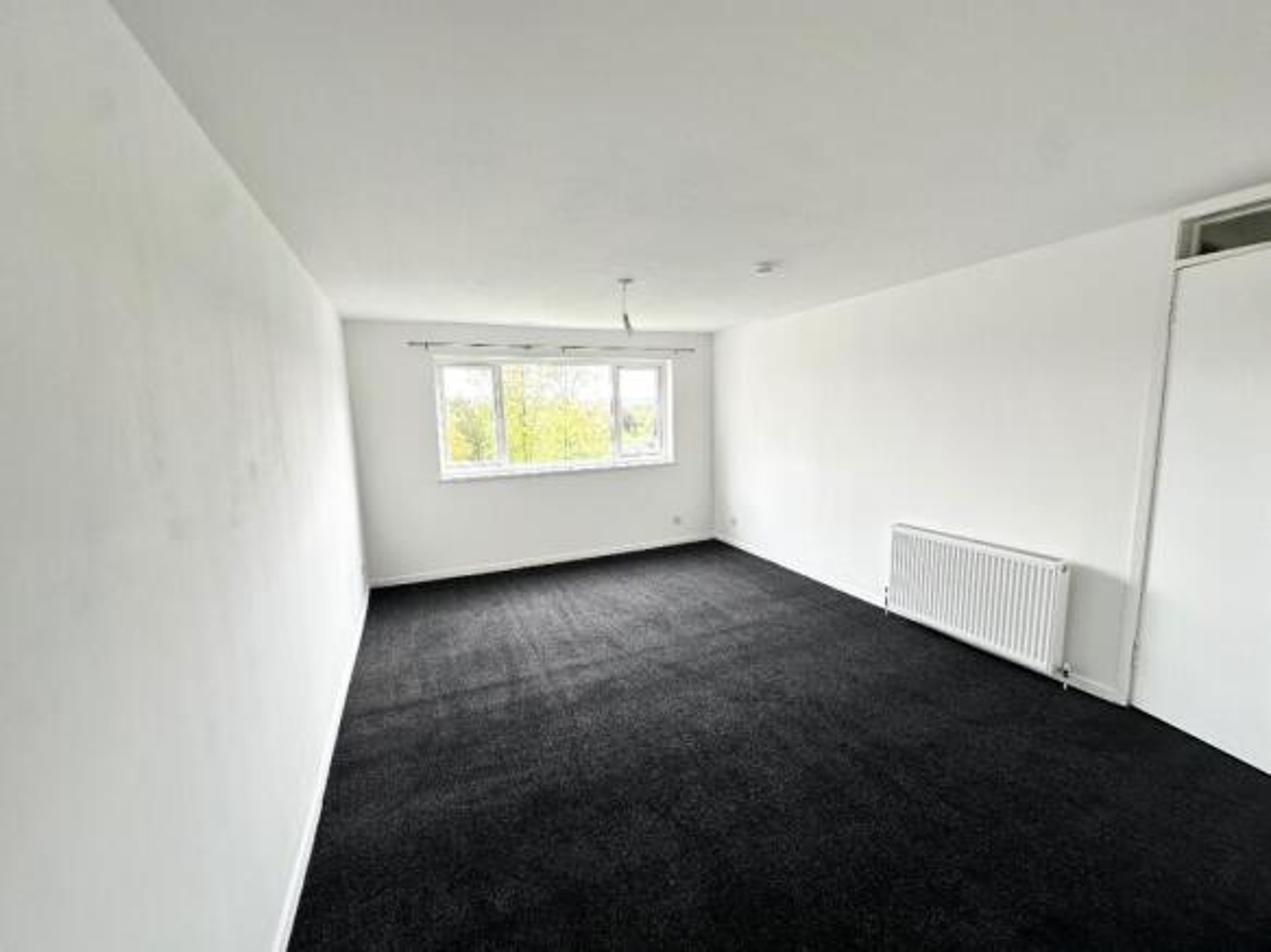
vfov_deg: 85.7
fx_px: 514
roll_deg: +1.7
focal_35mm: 14
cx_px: 636
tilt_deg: -6.1
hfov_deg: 102.1
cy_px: 476
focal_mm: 2.22
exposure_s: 1/99
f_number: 2.2
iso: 50
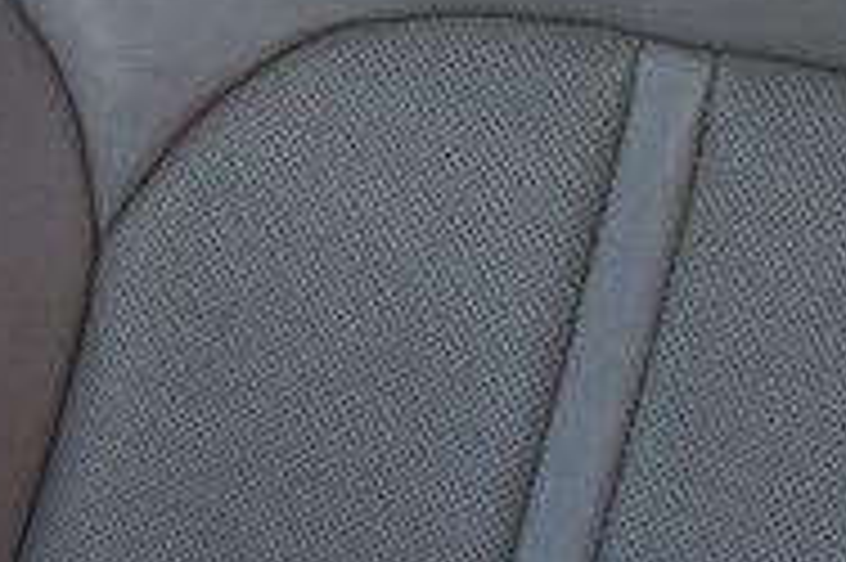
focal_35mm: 147
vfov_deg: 9.3
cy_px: 63
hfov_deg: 13.5
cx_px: -243
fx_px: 3451
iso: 400
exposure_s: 1/50
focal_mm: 18
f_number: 8
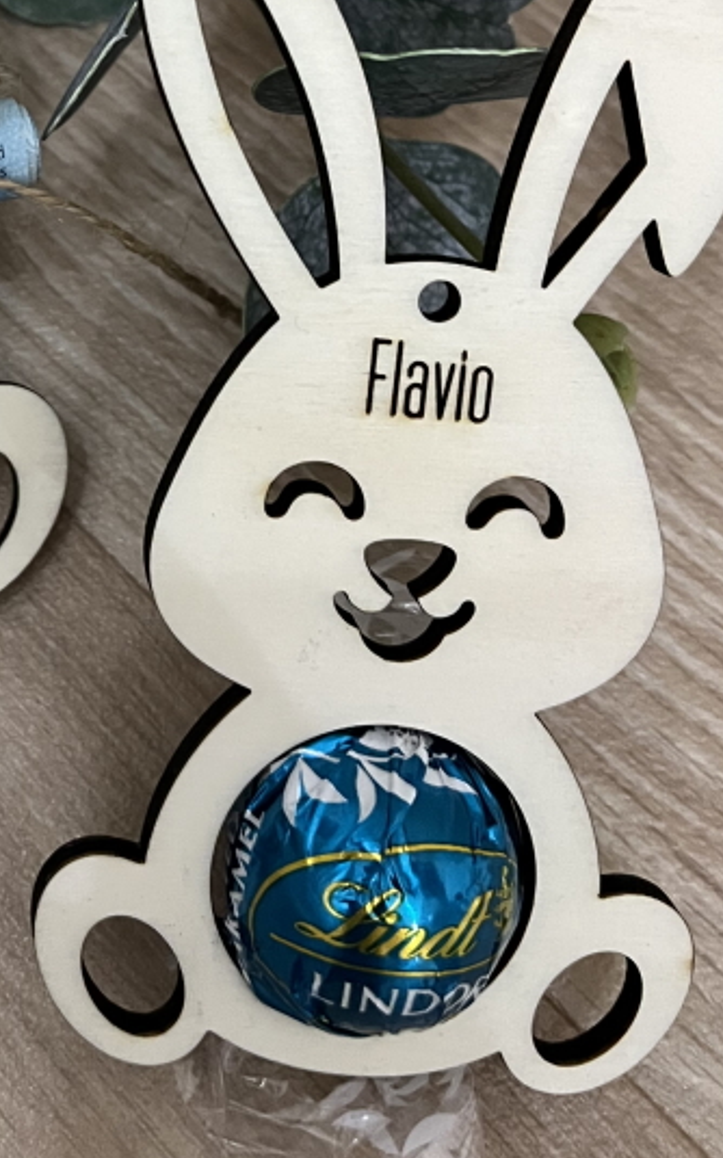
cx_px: 35
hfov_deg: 22.8
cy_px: 148
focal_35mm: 55
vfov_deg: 35.1
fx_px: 1735
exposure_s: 1/50
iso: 500
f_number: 1.6
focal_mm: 5.1
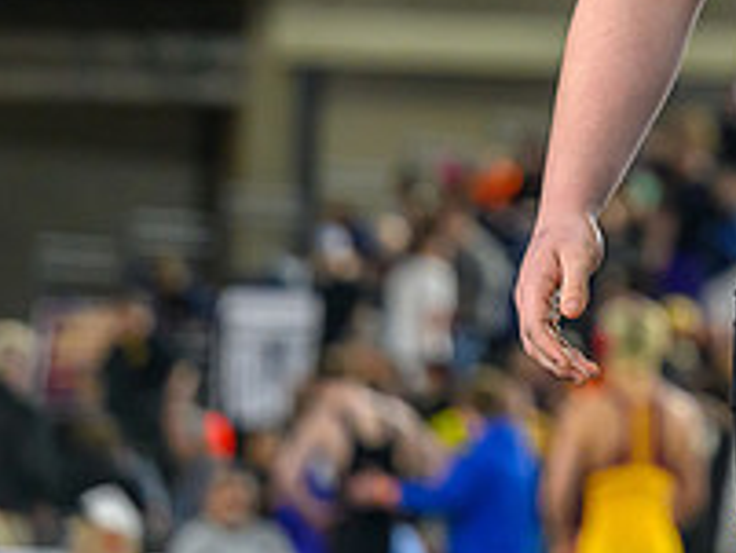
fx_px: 7233
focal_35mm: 340
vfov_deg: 4.4
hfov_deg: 5.8
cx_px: 1111
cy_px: -225
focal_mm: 101
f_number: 2.8
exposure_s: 1/1000
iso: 2500
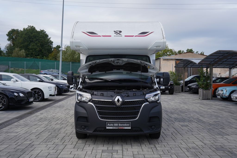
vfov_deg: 34.2
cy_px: 79
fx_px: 257
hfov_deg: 49.5
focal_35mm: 39
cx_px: 118
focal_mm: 39
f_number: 6.3
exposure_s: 1/200
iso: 100
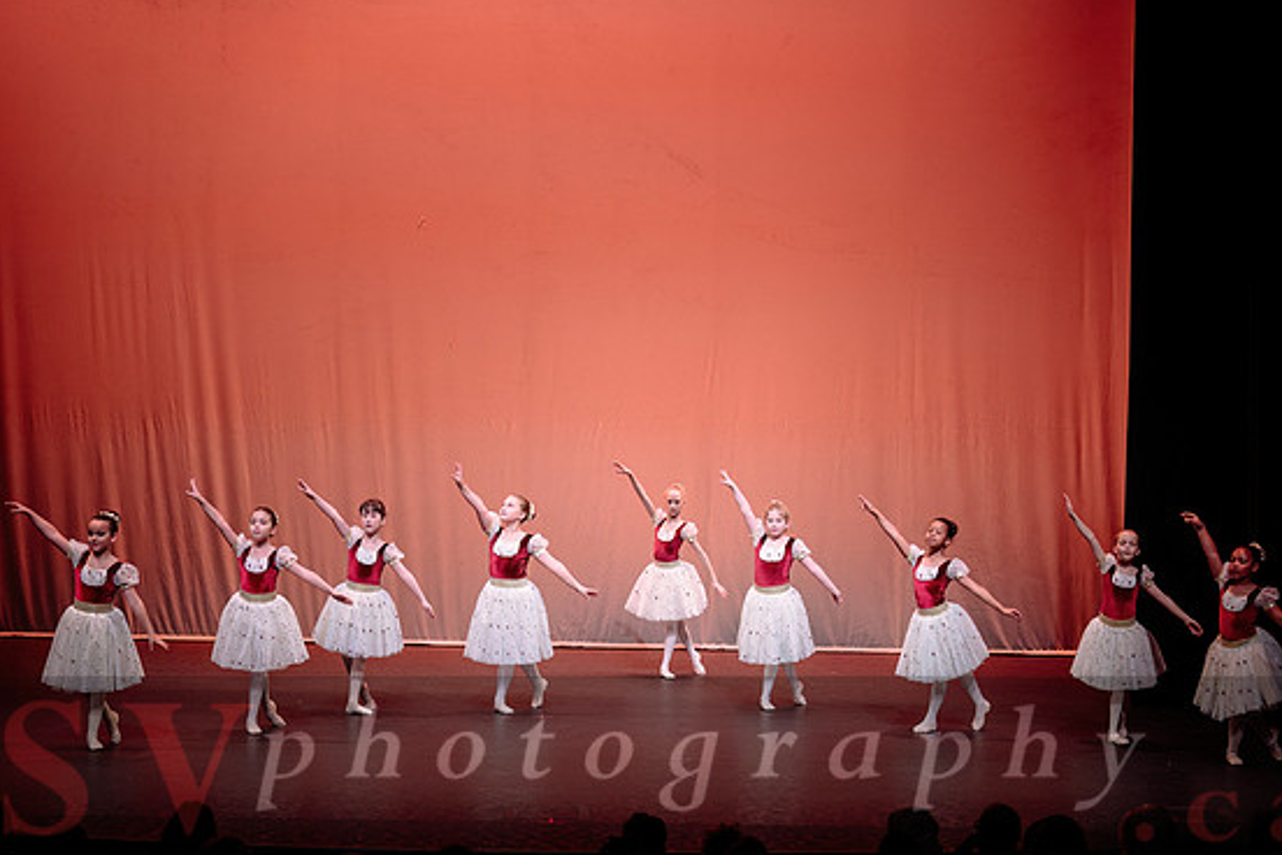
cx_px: 669
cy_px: 436
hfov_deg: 24.8
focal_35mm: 82
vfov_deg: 16.7
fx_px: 2920
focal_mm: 78
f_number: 2.8
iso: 1250
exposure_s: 1/400
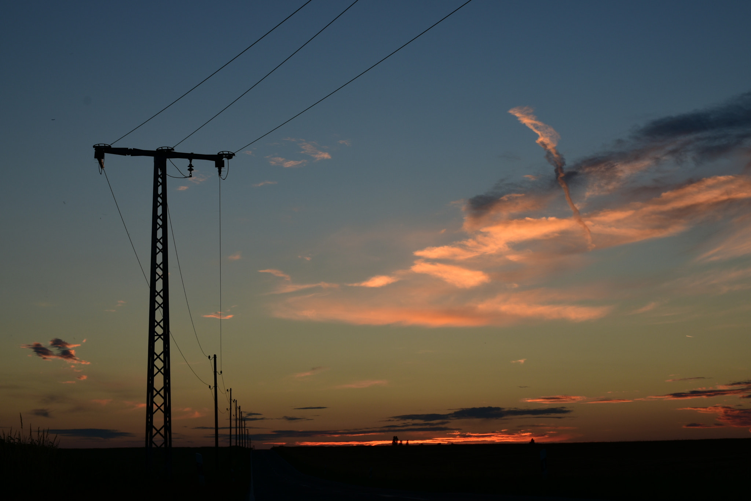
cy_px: 250
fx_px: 1408
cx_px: 376
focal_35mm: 68
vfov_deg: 20.2
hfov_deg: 29.9
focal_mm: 45
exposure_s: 1/30
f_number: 13
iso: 100
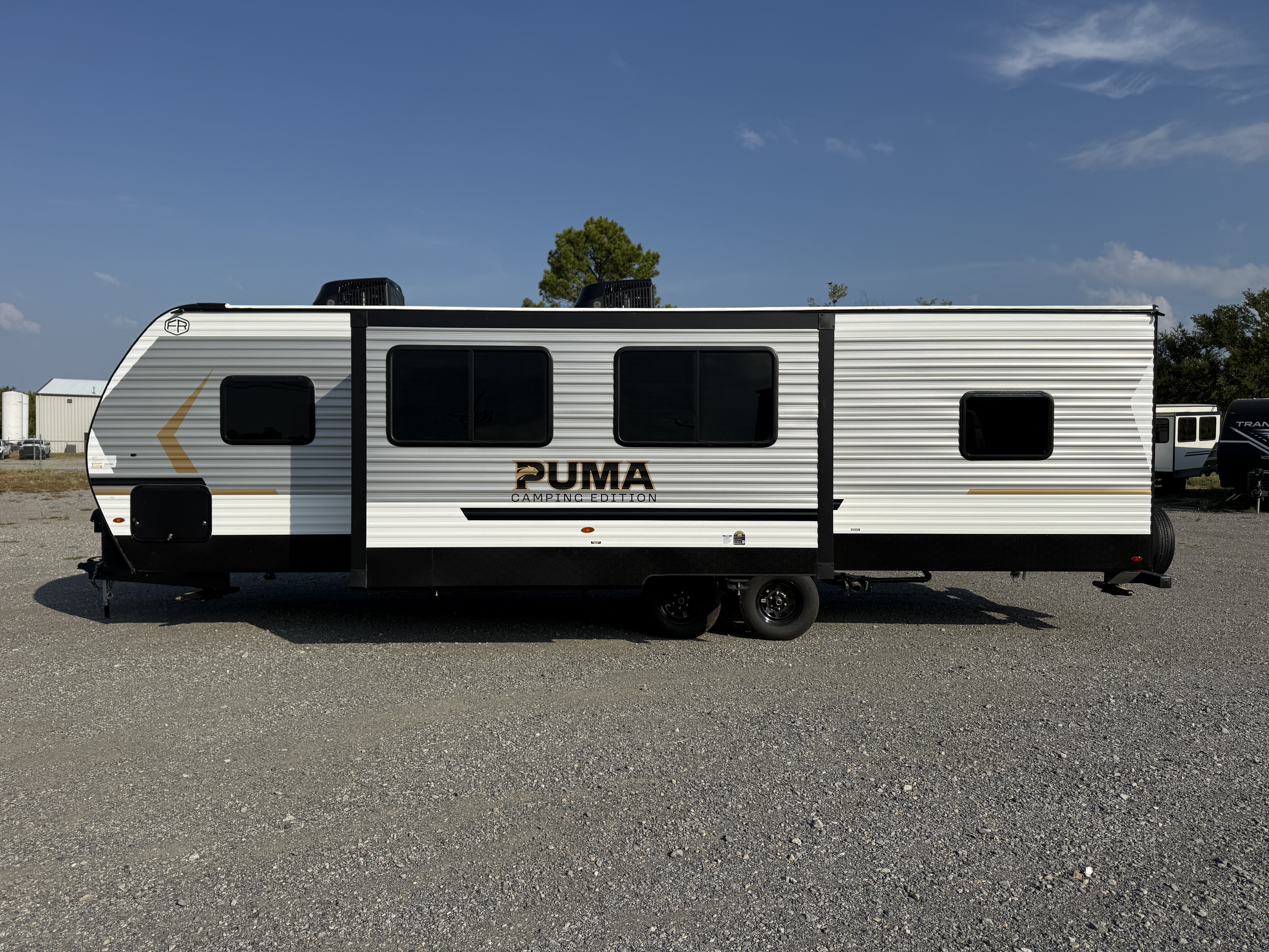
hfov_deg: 71.6
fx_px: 880
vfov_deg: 56.8
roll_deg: -1.1
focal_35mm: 24
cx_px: 634
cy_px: 476
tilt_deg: -2.5
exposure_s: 1/8130
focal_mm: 6.76
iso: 80
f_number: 1.78
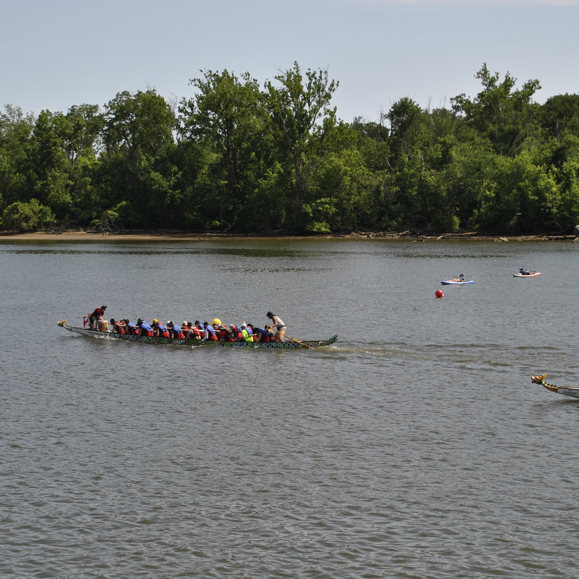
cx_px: 240
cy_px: 326
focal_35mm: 77
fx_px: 1457
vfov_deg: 22.5
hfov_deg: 22.5
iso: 100
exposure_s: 1/800
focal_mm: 32
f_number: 5
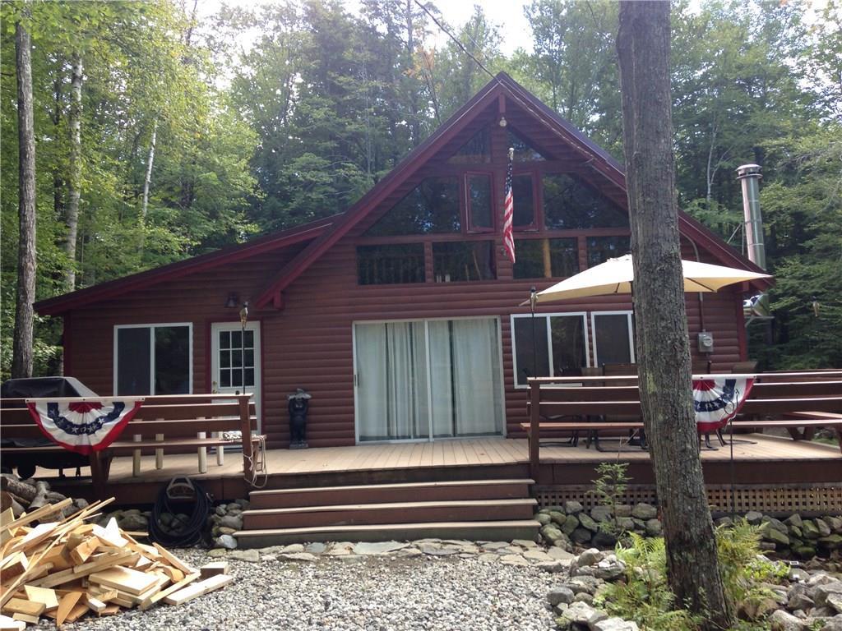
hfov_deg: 55.4
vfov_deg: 42.9
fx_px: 803
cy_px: 316
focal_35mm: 33
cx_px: 421
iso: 50
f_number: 2.4
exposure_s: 1/148
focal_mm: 4.12
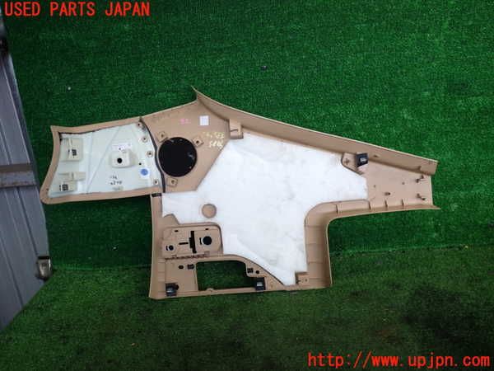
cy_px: 186
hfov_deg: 60.0
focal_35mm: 30
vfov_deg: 46.8
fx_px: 428
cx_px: 247
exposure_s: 1/125
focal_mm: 5.4
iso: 200
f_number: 2.3
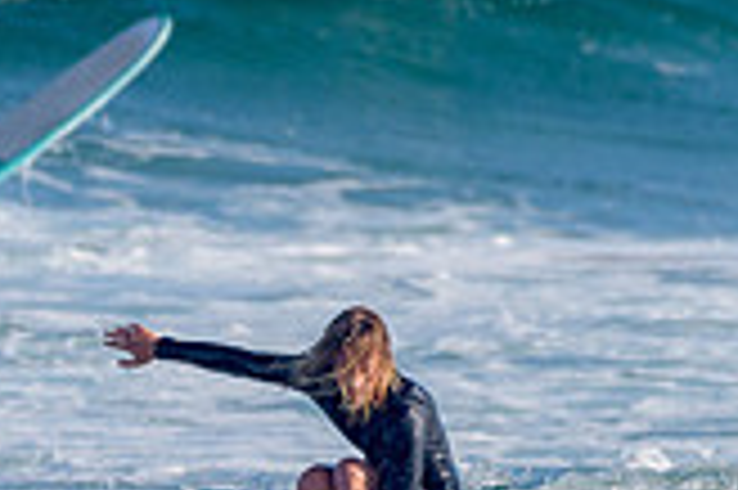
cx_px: 414
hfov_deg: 1.0
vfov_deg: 0.6
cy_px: 527
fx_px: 44440
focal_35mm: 2170
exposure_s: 1/2000
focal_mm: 500
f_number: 5.6
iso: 140
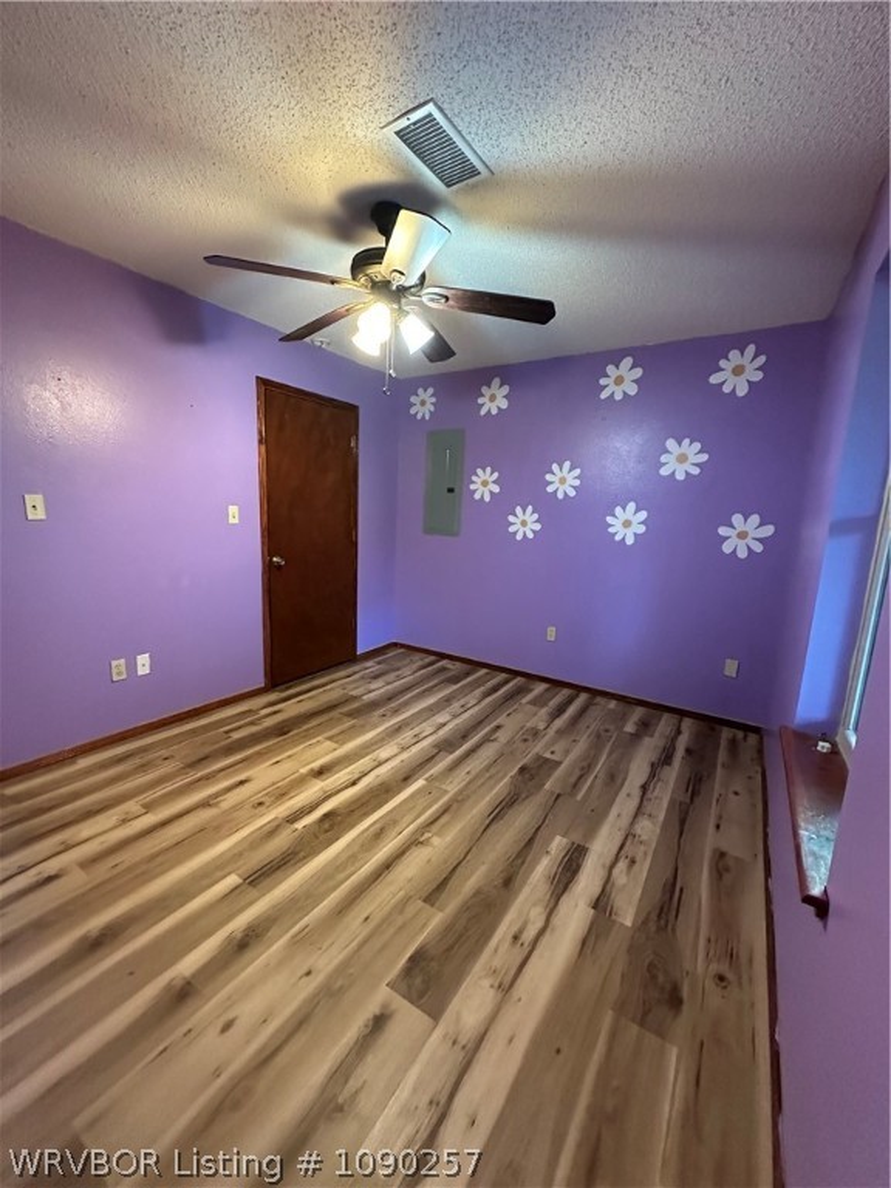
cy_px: 594
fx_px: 480
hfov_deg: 85.7
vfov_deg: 102.1
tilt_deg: -8.9
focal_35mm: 14
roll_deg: -3.3
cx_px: 446
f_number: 2.2
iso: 800
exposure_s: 1/60
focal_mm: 2.22
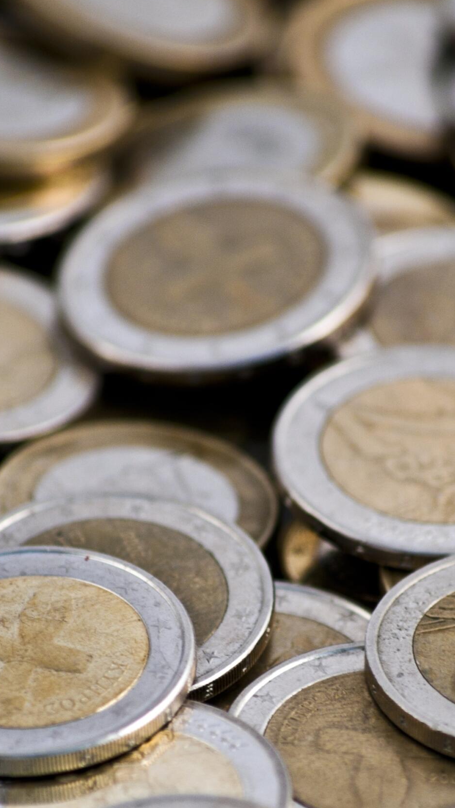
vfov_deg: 4.6
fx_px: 10098
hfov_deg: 2.6
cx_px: 253
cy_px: 591
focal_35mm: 471
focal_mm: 195
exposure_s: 1/30
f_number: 6.3
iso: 200
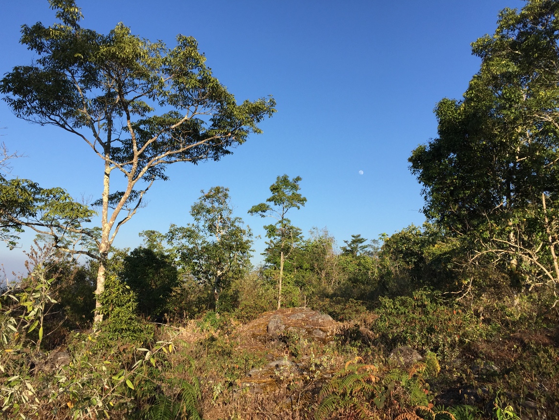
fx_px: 484
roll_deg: -4.1
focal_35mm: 30
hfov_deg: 60.0
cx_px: 272
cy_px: 214
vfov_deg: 46.8
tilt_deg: +9.2
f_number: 2.2
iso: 32
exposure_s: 1/1412
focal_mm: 4.15
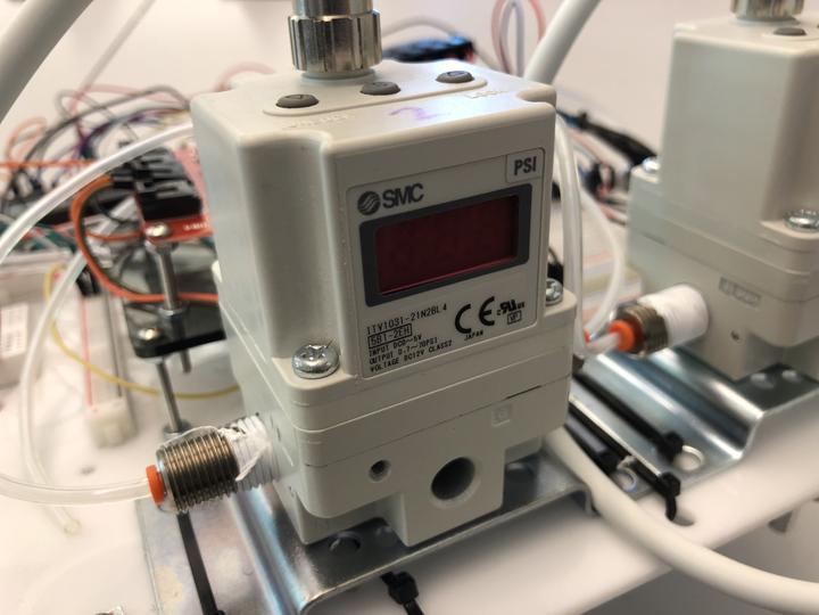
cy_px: 308
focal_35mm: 28
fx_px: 662
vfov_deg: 49.7
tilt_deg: -42.4
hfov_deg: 63.4
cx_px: 410
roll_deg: -1.6
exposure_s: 1/17
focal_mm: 4
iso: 40
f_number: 1.8
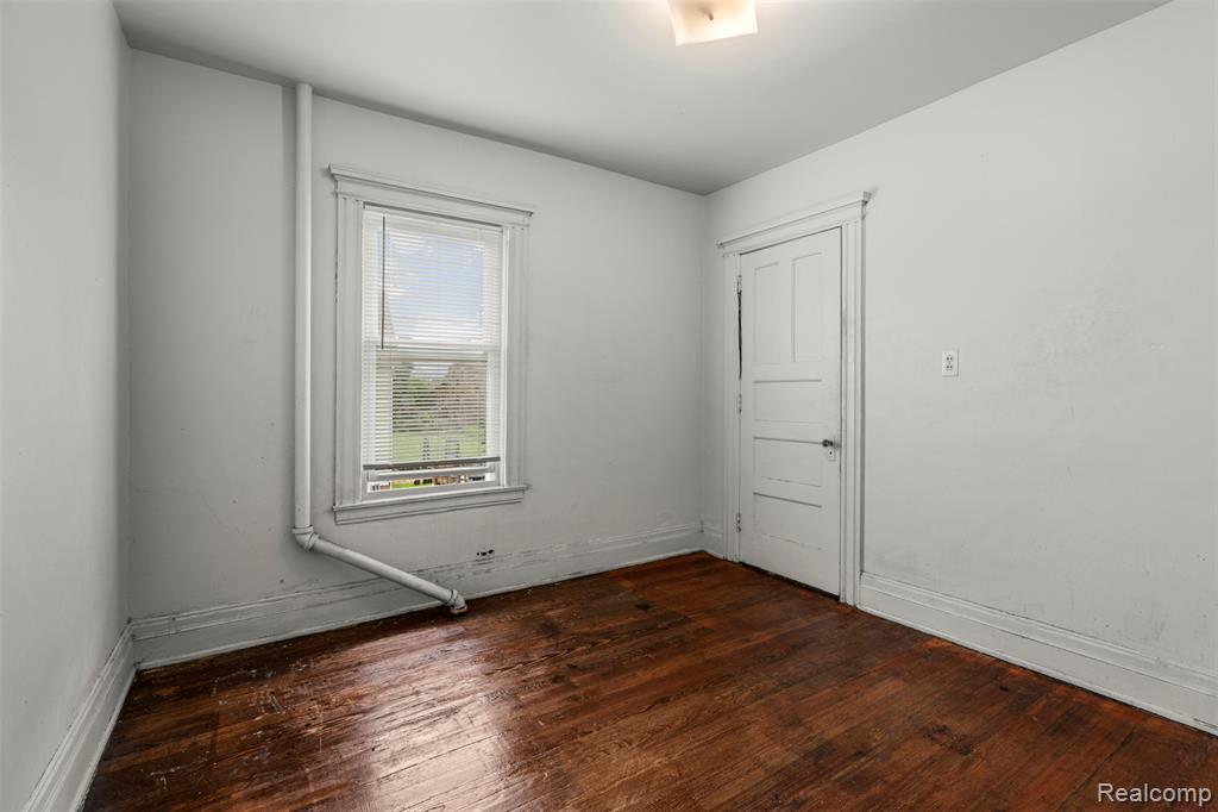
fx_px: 541
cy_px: 406
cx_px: 609
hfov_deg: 96.8
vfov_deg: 73.7
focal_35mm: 16
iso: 400
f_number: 8
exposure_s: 1/4
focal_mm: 16
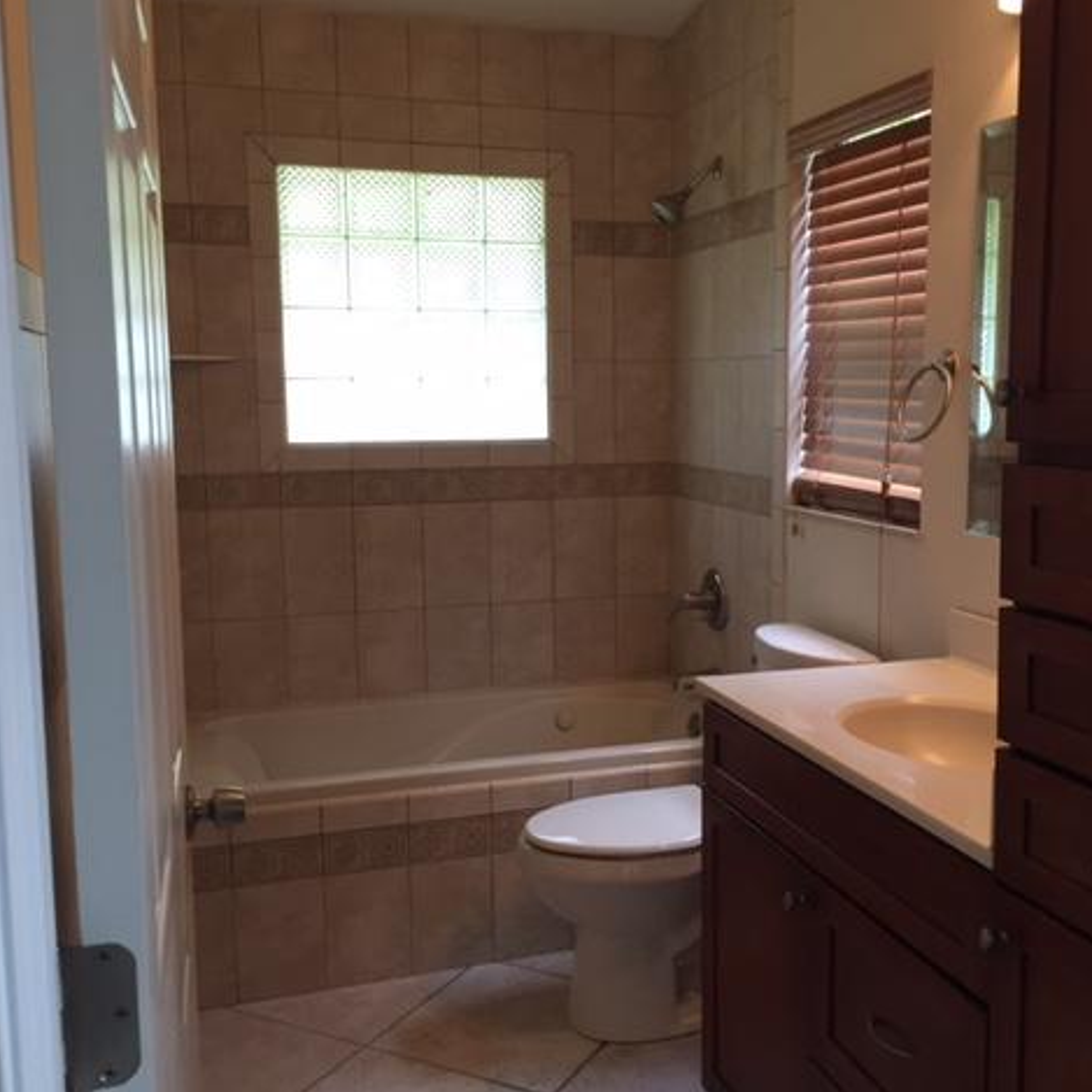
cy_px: 538
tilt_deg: -5.7
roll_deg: +1.2
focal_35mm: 35
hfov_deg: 47.1
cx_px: 615
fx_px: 1249
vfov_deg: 47.2
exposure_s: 1/30
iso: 50
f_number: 2.2
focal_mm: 4.15
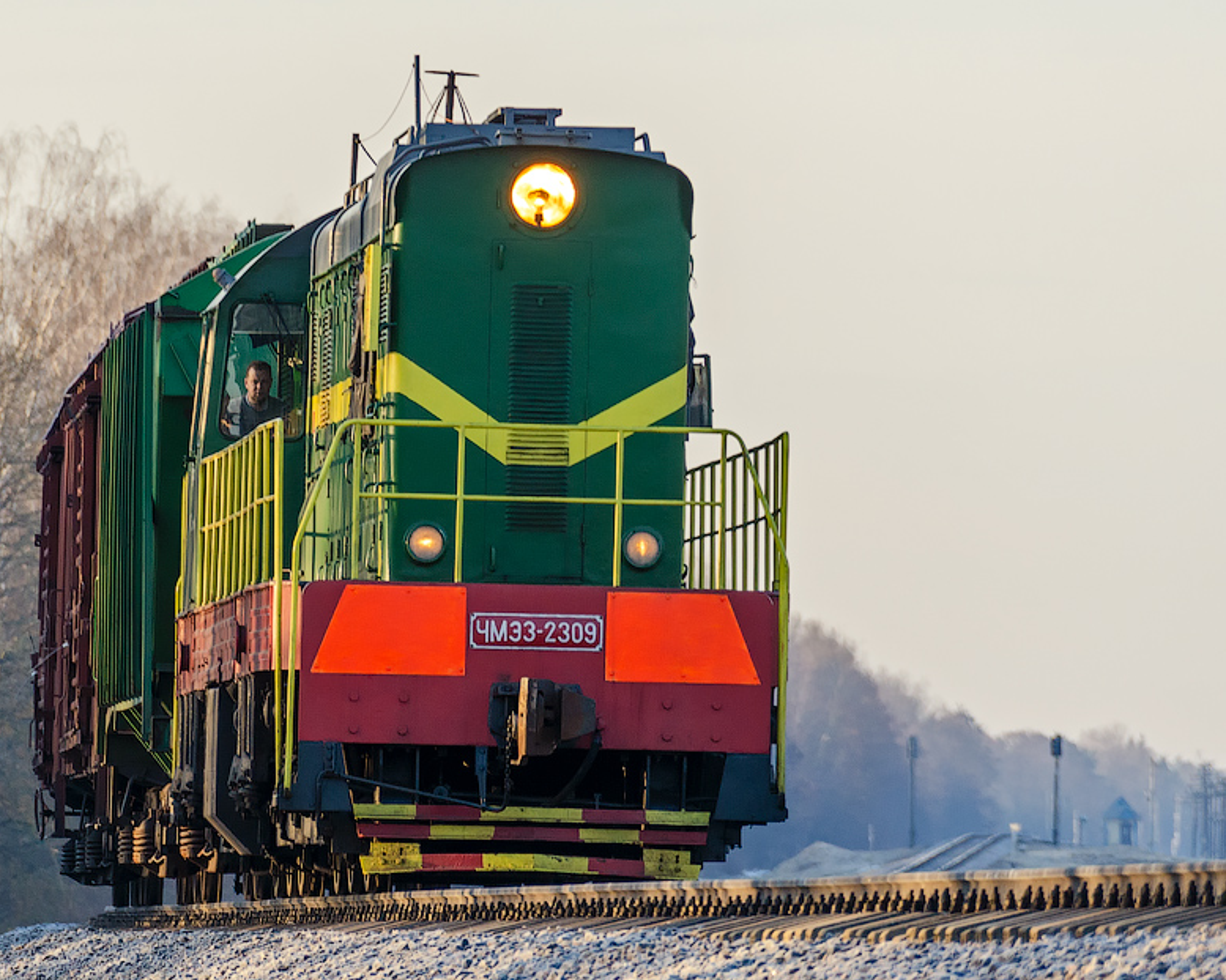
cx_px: 462
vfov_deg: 2.6
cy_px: 445
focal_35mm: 587
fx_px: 21294
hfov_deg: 3.3
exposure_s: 1/320
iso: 200
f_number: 6.3
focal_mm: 250
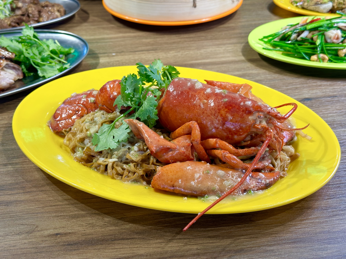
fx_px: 480
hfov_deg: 39.7
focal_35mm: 48
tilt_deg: -33.1
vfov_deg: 30.3
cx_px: 173
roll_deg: +0.8
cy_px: 130
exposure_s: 1/60
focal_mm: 6.86
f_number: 1.78
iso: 50
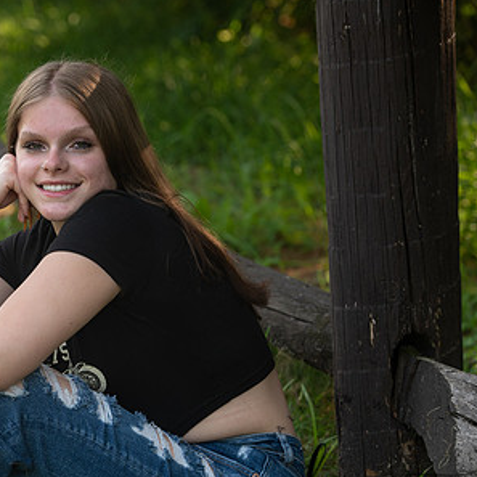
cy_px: 278
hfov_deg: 10.3
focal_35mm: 169
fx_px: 2635
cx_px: 24
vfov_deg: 10.3
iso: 400
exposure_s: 1/250
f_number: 4.5
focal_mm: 102
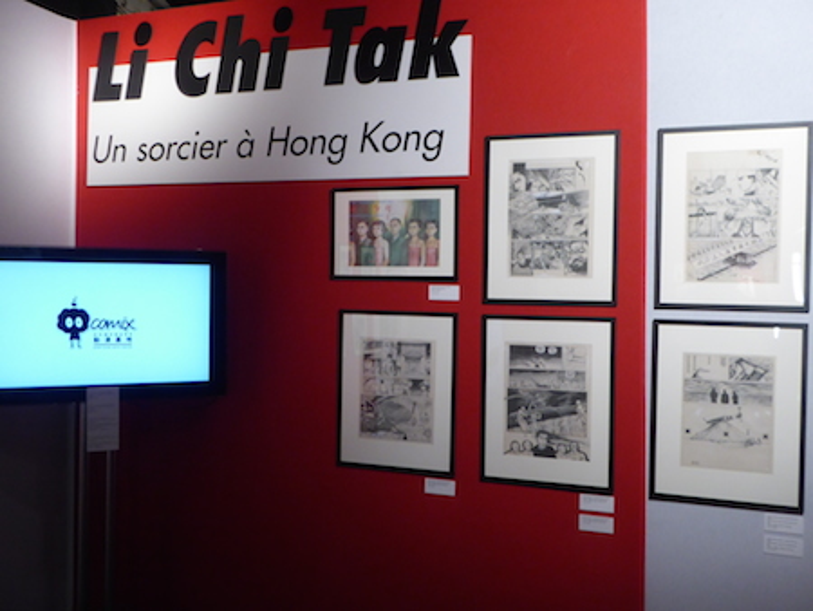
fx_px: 775
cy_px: 306
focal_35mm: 33
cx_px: 406
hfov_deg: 55.3
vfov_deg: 43.0
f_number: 5.6
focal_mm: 5.8
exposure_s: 1/25
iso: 400
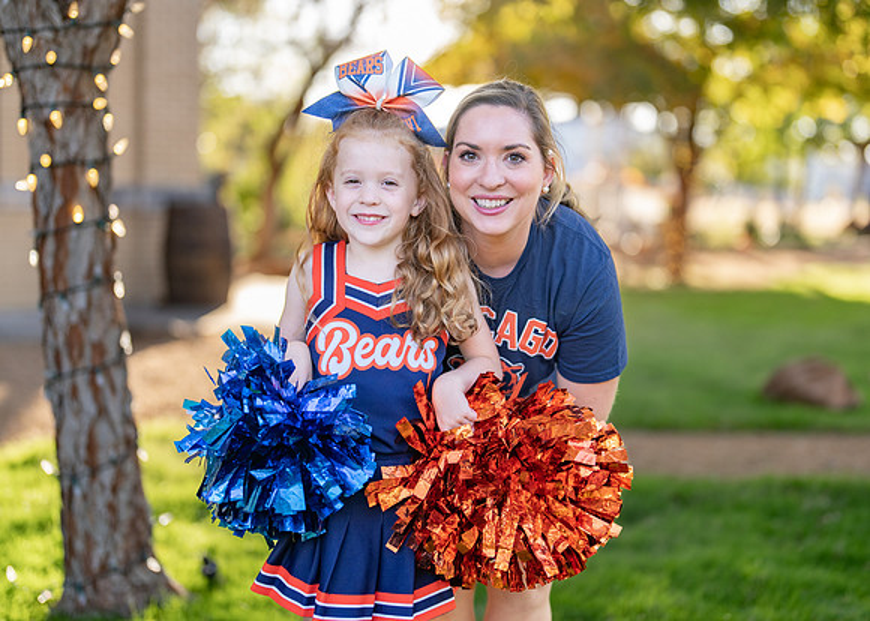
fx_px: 1449
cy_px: 300
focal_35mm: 59
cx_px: 474
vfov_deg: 24.2
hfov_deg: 33.4
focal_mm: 50
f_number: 1.2
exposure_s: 1/800
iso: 100
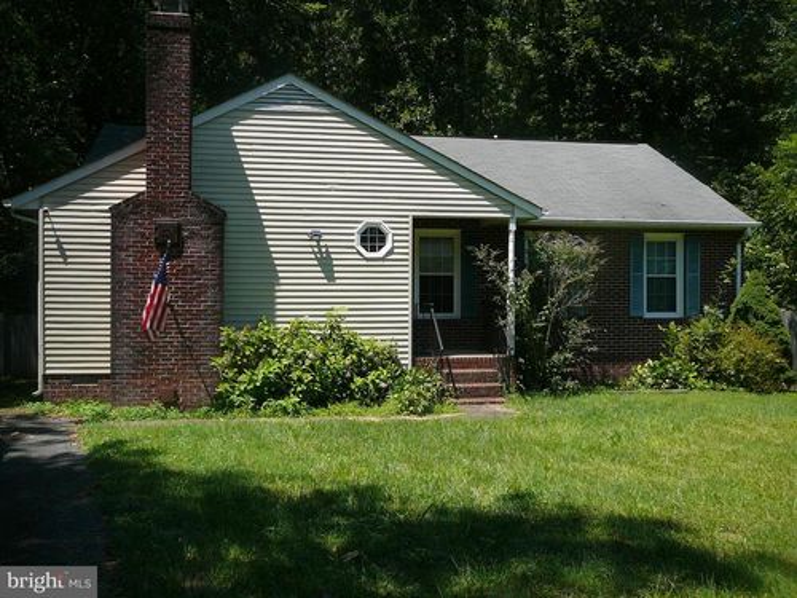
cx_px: 398
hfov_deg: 52.6
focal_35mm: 35
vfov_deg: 40.7
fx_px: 806
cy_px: 299
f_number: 2.8
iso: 80
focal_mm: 5.2
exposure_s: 1/800
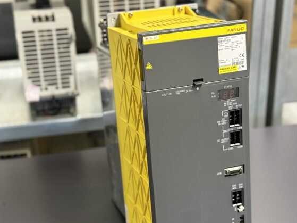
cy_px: 144
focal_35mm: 66
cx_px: 149
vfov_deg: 22.2
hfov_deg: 29.4
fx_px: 566
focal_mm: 6.76
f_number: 1.78
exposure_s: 1/33
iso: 250
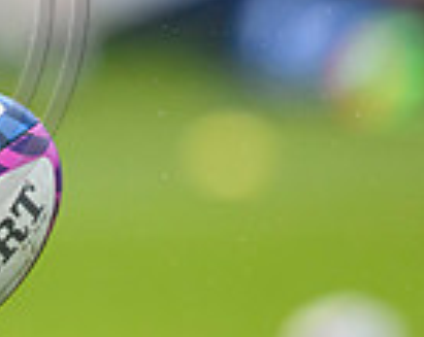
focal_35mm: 1754
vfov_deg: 0.9
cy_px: -17
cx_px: -322
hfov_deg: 1.1
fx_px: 21964
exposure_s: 1/2500
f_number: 4
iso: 1250
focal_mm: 400
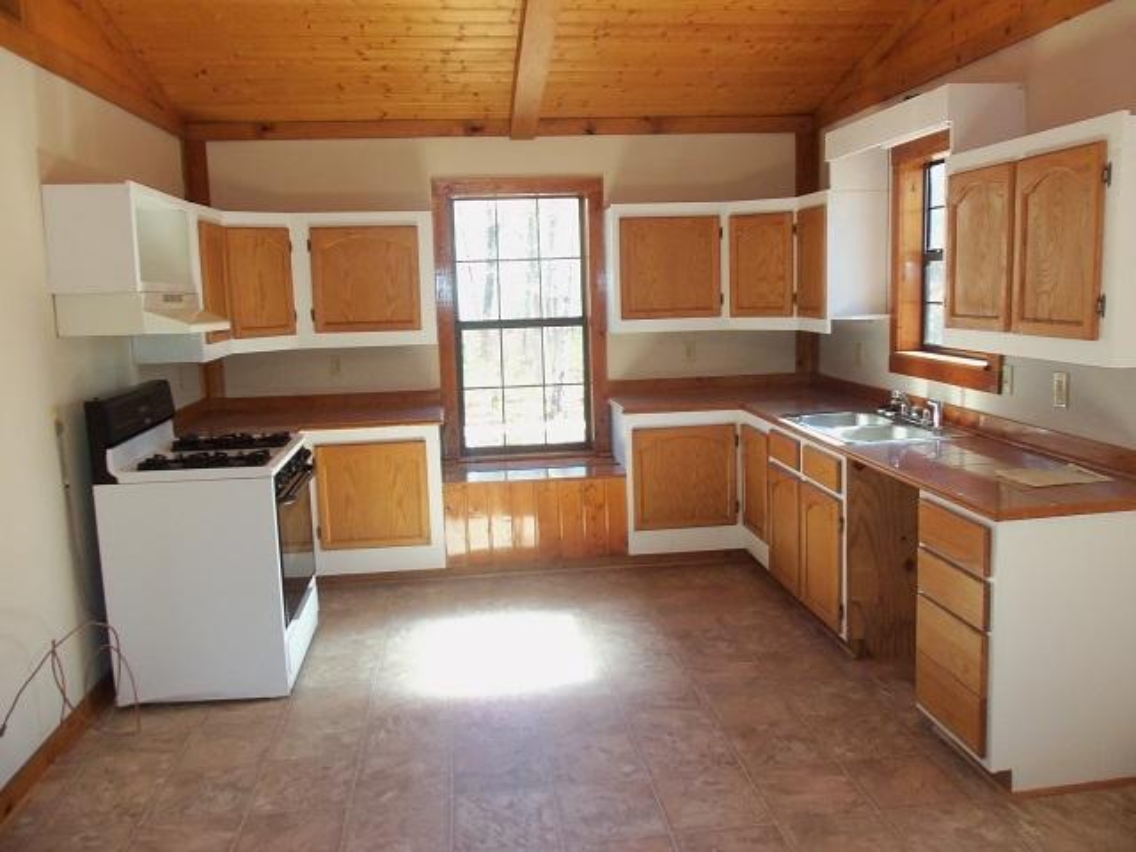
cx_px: 568
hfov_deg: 61.7
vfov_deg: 48.2
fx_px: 952
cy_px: 426
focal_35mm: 29
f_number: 3.4
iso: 125
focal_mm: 5.2
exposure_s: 1/30
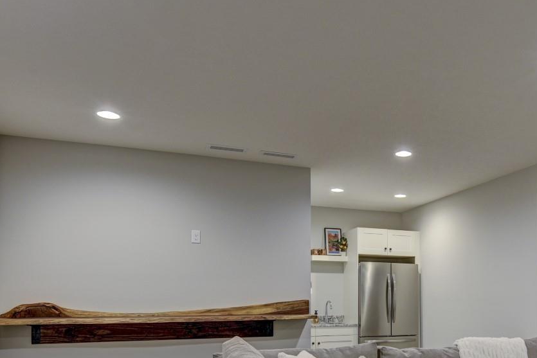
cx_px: 391
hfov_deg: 41.7
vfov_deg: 28.5
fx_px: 686
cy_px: 300
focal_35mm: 46
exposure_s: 1/5
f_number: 8
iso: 400
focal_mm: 24
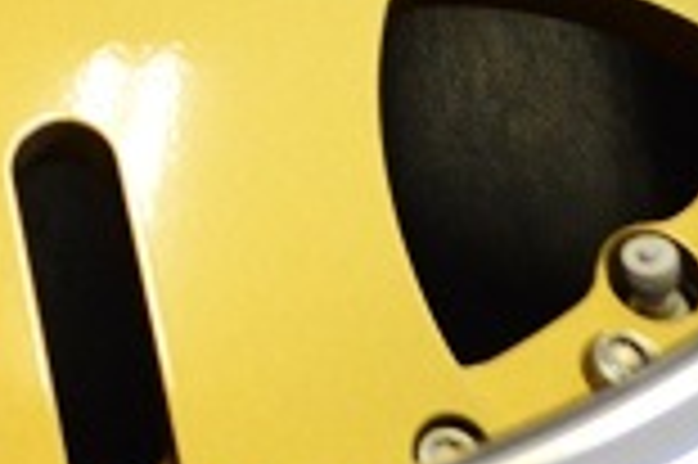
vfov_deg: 10.8
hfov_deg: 16.4
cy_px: -261
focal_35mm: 122
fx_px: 2363
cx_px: -36
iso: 3200
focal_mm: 20
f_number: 5
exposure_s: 1/100
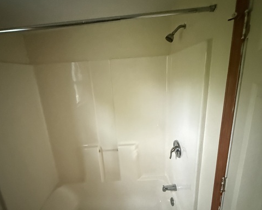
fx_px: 147
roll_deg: +3.8
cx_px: 126
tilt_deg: -16.9
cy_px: 117
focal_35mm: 19
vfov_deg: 70.6
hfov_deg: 83.2
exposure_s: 1/60
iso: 1250
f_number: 2.2
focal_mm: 2.22
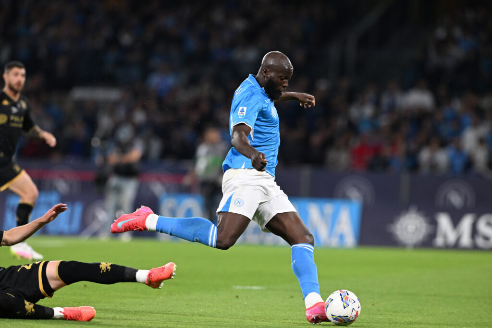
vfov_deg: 3.4
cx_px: 246
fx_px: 5467
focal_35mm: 400
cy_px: 164
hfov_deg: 5.2
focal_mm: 400
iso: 5000
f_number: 4
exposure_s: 1/2000
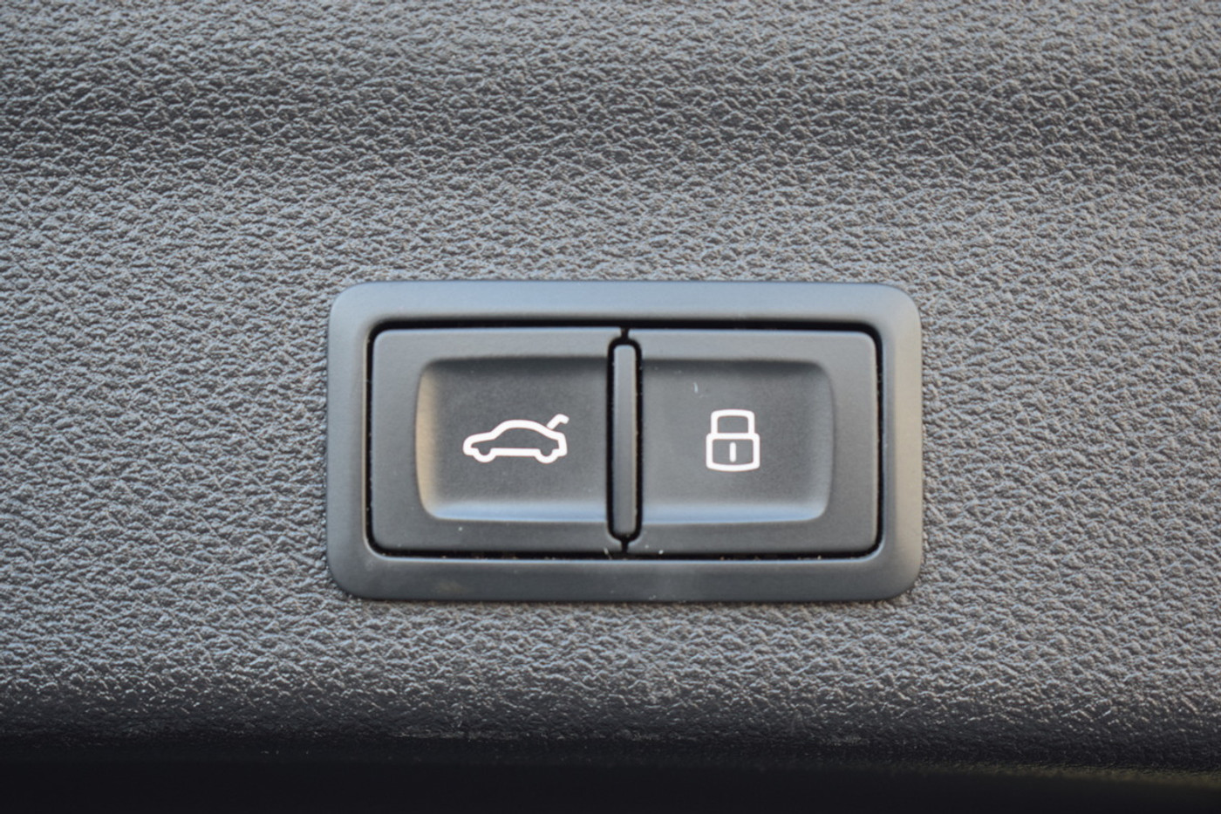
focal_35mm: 78
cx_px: 610
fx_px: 2645
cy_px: 407
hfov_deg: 26.0
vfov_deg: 17.5
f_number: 5.6
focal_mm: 52
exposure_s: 1/60
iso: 640
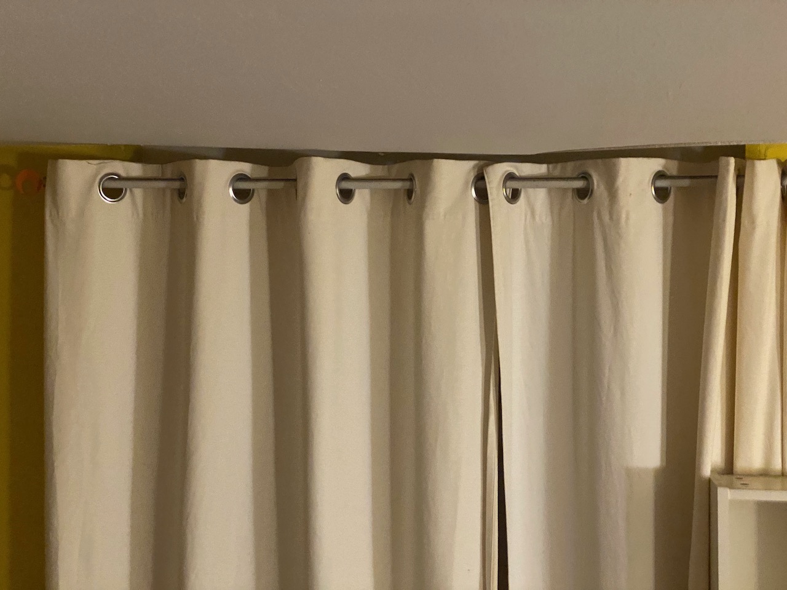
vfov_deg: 28.0
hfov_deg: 36.8
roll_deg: +0.2
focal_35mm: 52
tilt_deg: -0.4
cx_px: 394
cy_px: 295
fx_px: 1182
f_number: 2
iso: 640
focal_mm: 6
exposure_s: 1/25
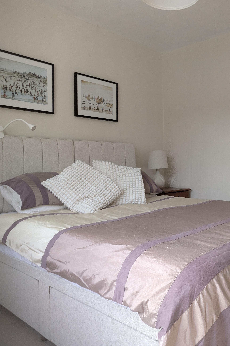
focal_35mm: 30
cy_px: 170
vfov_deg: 61.9
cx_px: 179
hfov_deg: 42.0
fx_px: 287
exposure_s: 1/100
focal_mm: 2.74
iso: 67
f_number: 2.2
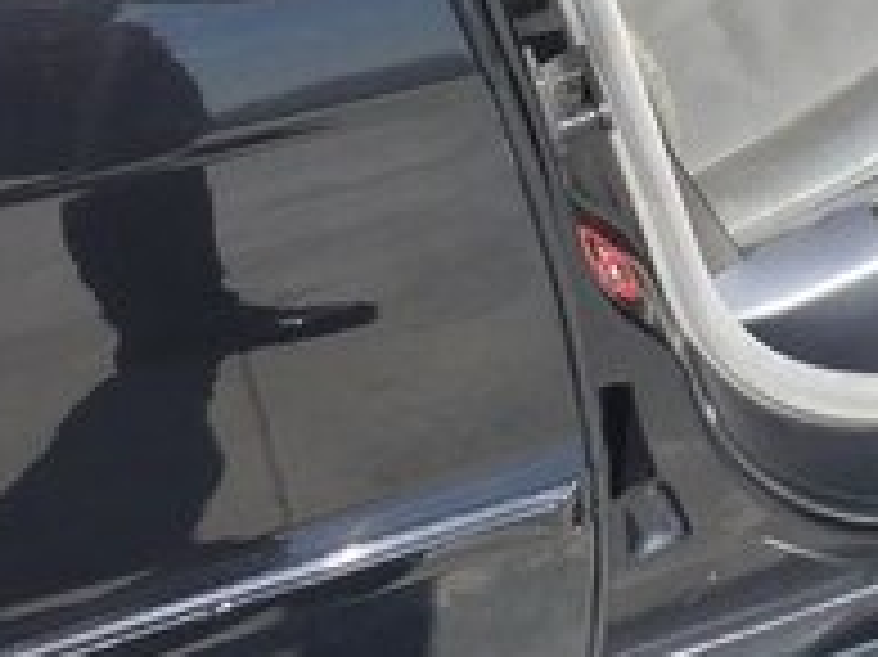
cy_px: -151
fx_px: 2484
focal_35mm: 98
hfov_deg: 19.4
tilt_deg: -31.3
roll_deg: +1.0
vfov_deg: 14.5
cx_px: 896
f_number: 2.2
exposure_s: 1/1319
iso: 32
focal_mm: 4.15
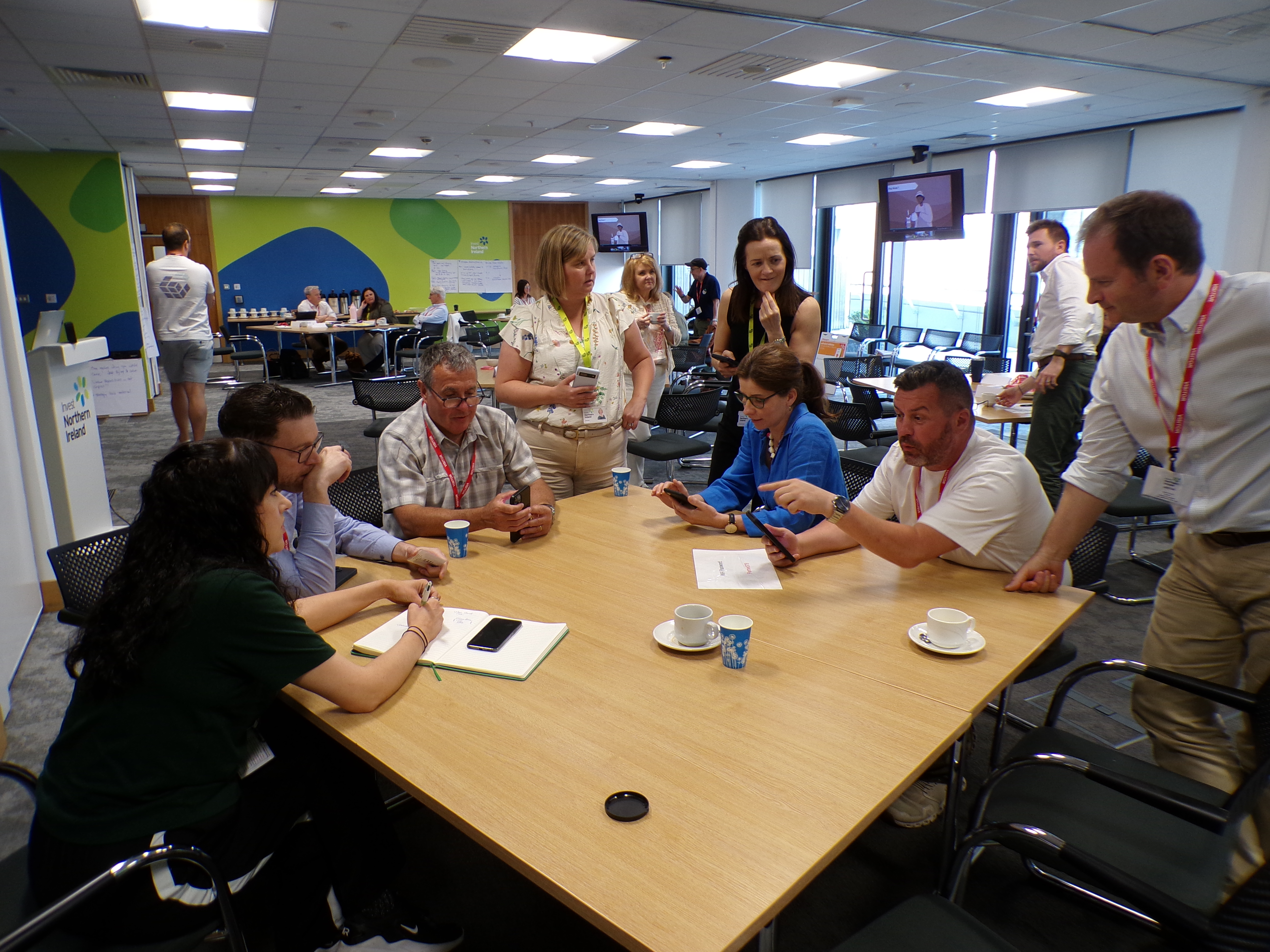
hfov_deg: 71.6
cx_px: 635
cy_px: 476
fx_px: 881
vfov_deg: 56.8
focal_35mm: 24
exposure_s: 1/34
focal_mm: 4.3
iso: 115
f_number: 3
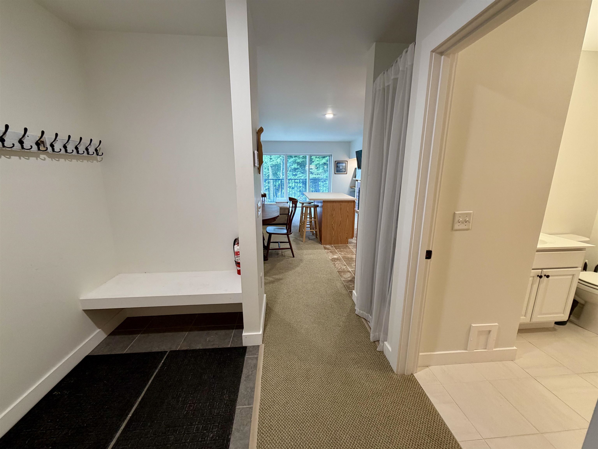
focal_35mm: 14
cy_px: 224
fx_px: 242
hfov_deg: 102.1
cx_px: 299
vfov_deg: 85.7
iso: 200
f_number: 2.2
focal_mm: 2.22
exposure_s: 1/60
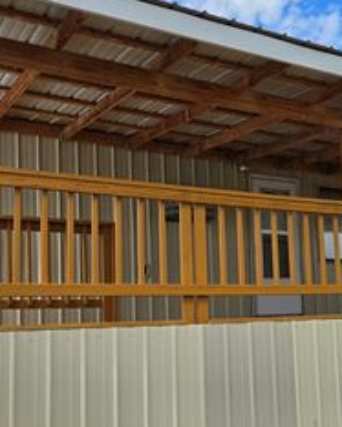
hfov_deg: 30.5
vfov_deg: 38.6
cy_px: 262
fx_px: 608
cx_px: 285
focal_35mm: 48
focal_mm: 5.4
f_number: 1.8
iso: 80
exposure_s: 1/4098
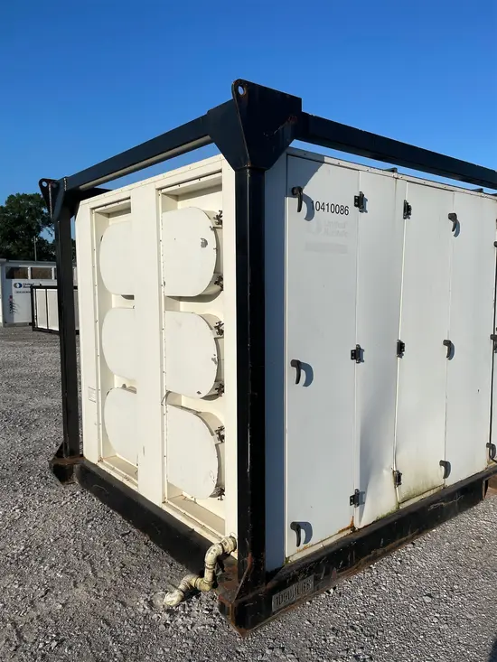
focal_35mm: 26
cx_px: 248
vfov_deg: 67.3
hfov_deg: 53.1
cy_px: 331
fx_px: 498
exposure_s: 1/6897
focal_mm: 4.2
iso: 32
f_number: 1.6
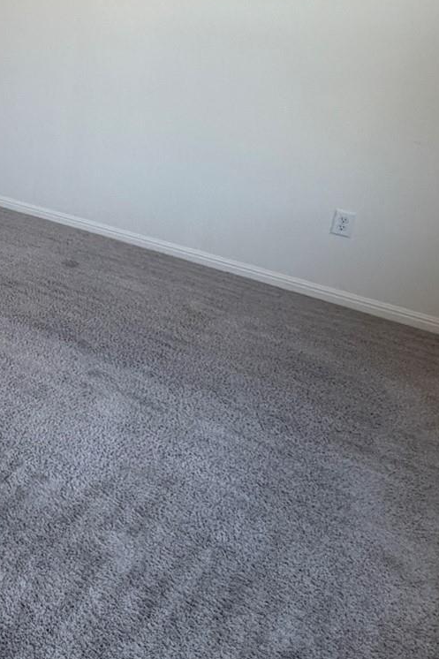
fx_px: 732
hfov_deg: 26.8
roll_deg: +0.7
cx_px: -166
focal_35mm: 40
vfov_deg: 47.0
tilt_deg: -18.4
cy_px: 177
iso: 250
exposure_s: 1/120
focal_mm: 2.22
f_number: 2.2
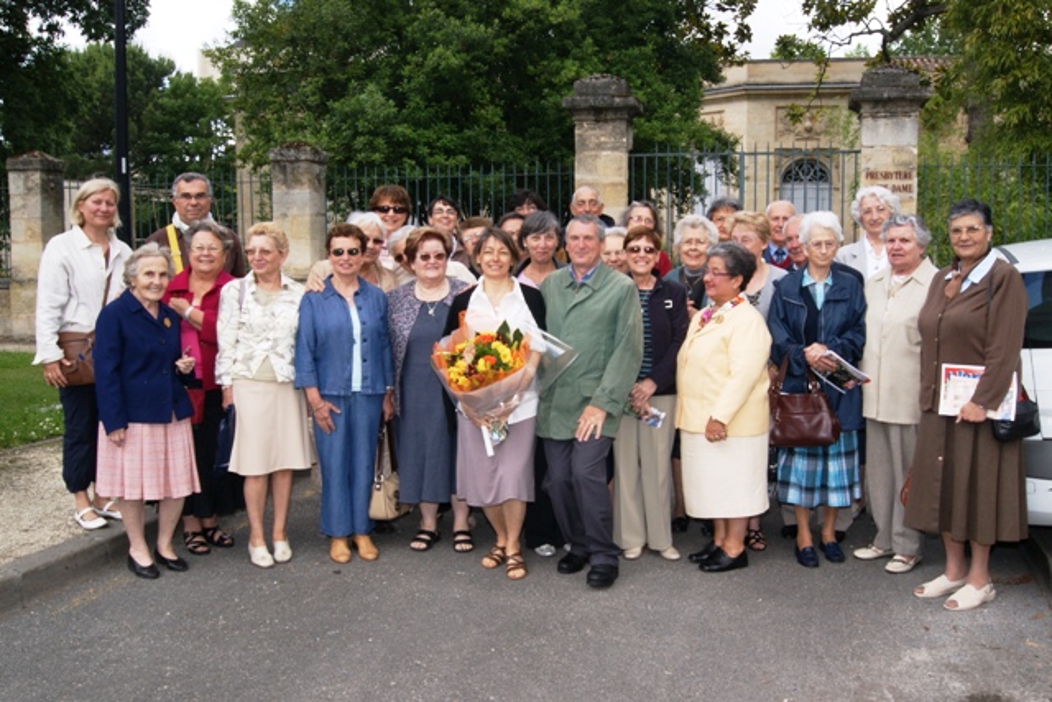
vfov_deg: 43.6
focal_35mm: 30
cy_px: 351
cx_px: 526
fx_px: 877
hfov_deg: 61.9
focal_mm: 20
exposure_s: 1/40
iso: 200
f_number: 18
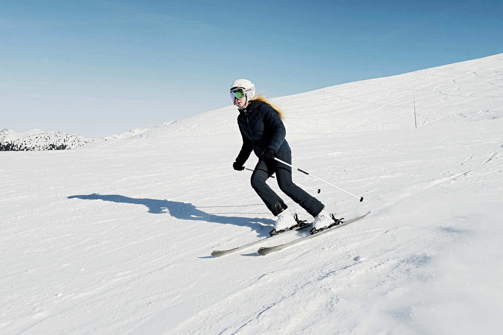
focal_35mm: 35
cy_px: 168
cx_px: 252
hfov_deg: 54.4
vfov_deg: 37.9
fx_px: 489
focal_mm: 35
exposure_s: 1/1600
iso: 200
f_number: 8
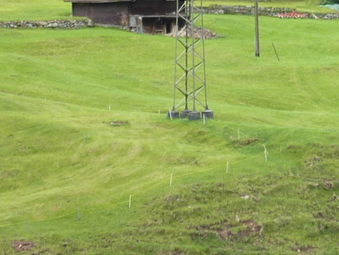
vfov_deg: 6.7
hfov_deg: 8.7
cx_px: 570
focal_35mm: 221
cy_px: -68
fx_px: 2166
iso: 80
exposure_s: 1/100
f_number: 3.9
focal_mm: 9.1
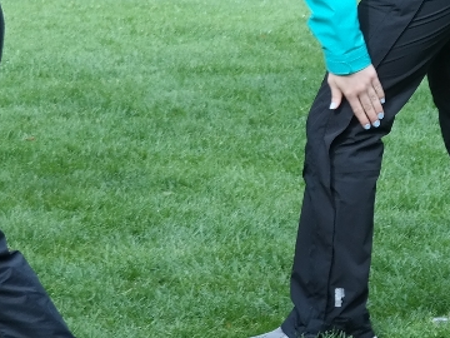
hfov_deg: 5.5
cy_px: 56
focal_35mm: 359
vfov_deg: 4.1
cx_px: 506
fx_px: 4667
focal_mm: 55
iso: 200
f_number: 6.3
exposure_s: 1/160
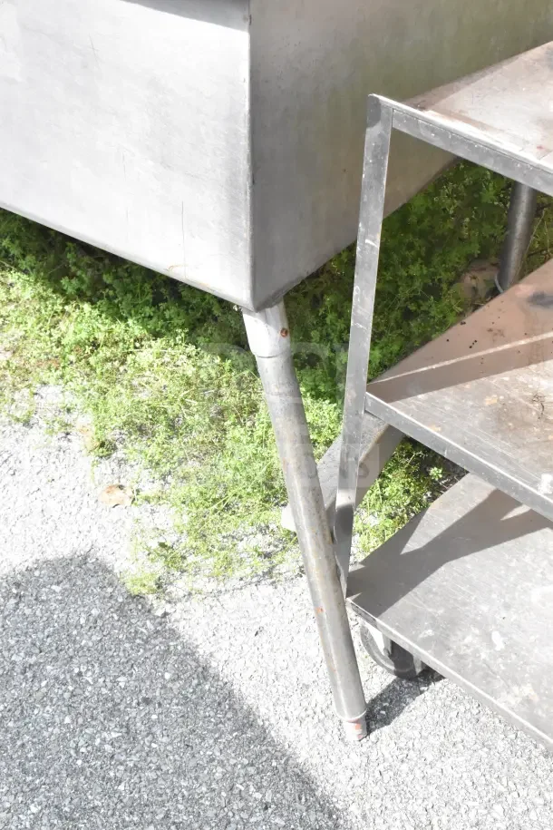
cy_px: 415
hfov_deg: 26.5
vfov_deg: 38.9
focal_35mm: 51
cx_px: 276
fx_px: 1175
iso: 6400
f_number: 14
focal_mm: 34
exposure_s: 1/1250
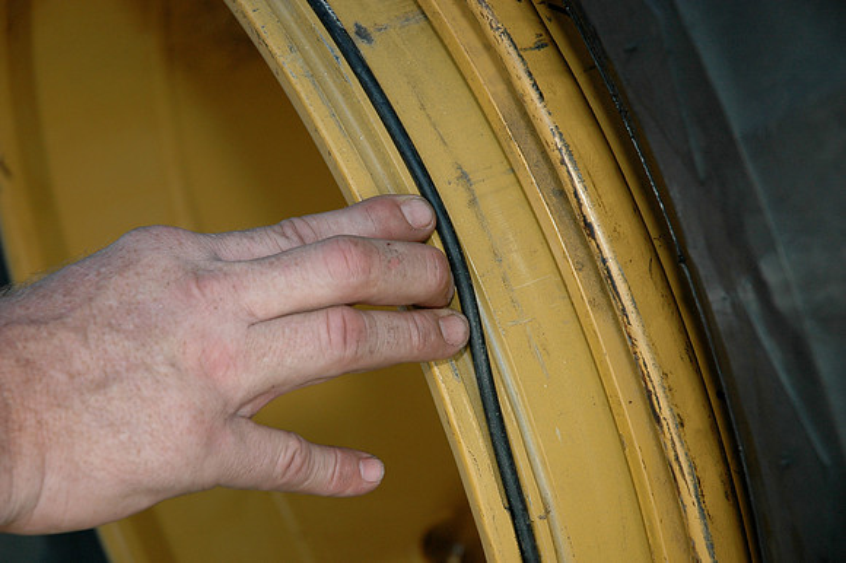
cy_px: 282
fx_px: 2466
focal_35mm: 105
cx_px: 423
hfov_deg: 19.5
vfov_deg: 13.0
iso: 400
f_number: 5
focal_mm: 70
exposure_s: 1/100
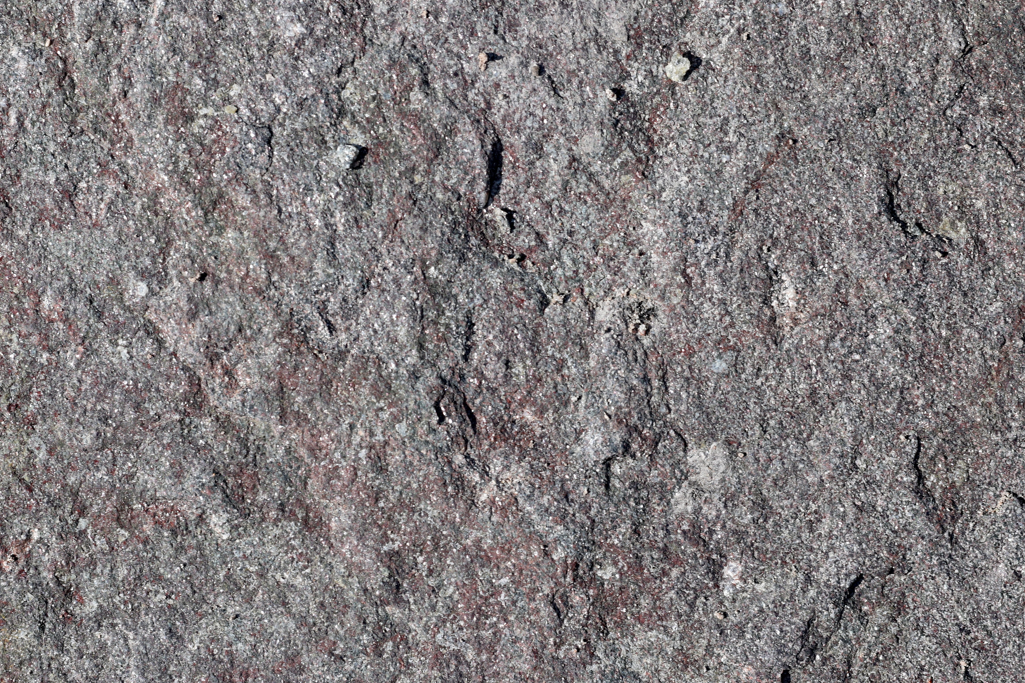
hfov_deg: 21.0
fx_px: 2762
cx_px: 443
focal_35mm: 97
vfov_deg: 14.1
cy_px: 255
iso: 100
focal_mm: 50
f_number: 8
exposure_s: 1/200
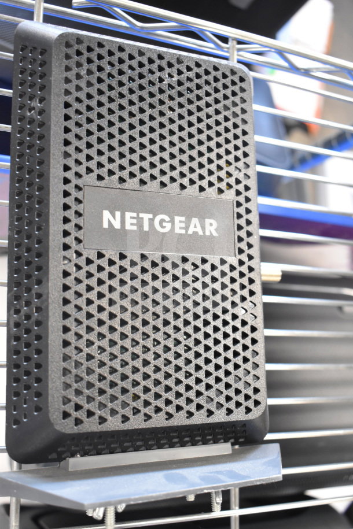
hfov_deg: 34.2
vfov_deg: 49.6
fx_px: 574
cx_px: 176
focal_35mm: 39
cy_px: 264
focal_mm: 26
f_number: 4
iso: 2200
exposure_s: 1/40
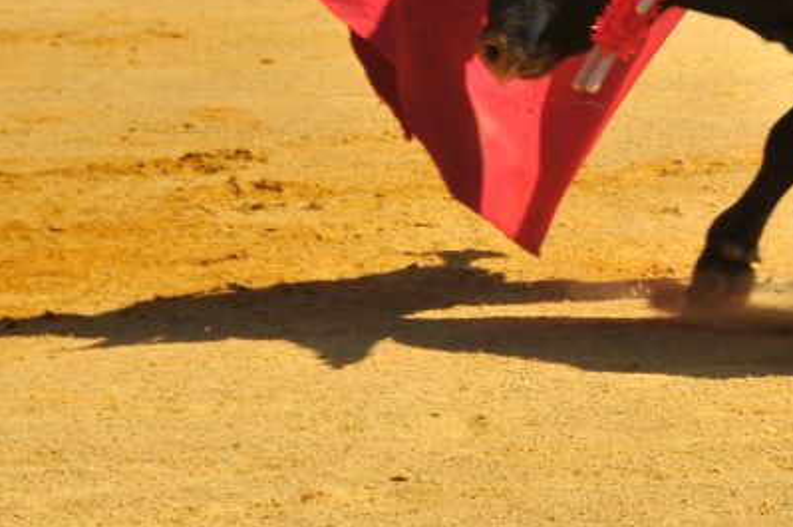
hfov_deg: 5.6
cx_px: 984
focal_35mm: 365
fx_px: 8036
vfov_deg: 3.7
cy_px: -97
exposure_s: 1/350
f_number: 8
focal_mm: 95
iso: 200
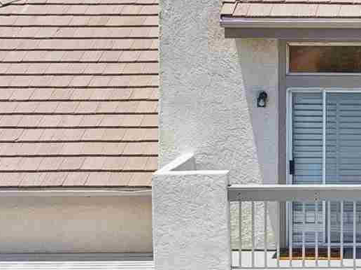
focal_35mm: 143
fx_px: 1490
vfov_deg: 10.3
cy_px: 285
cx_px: 689
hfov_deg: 12.4
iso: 120
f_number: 2.8
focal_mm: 12.3
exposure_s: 1/100
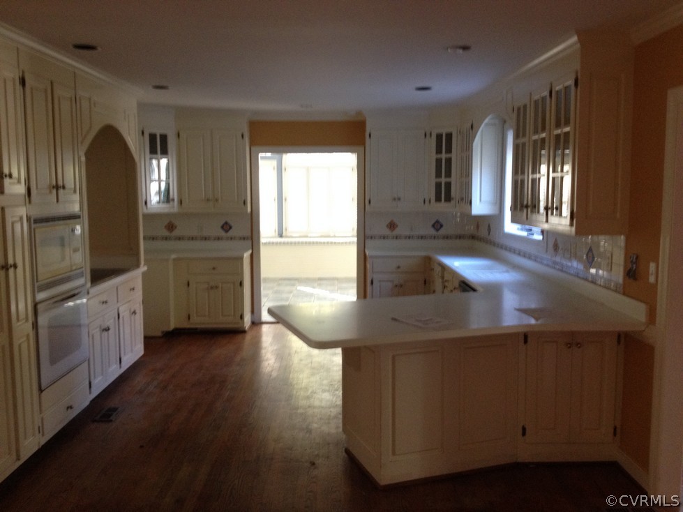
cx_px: 342
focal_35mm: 35
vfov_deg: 40.7
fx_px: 690
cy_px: 256
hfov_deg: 52.6
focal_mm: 4.28
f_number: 2.4
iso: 200
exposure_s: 1/20
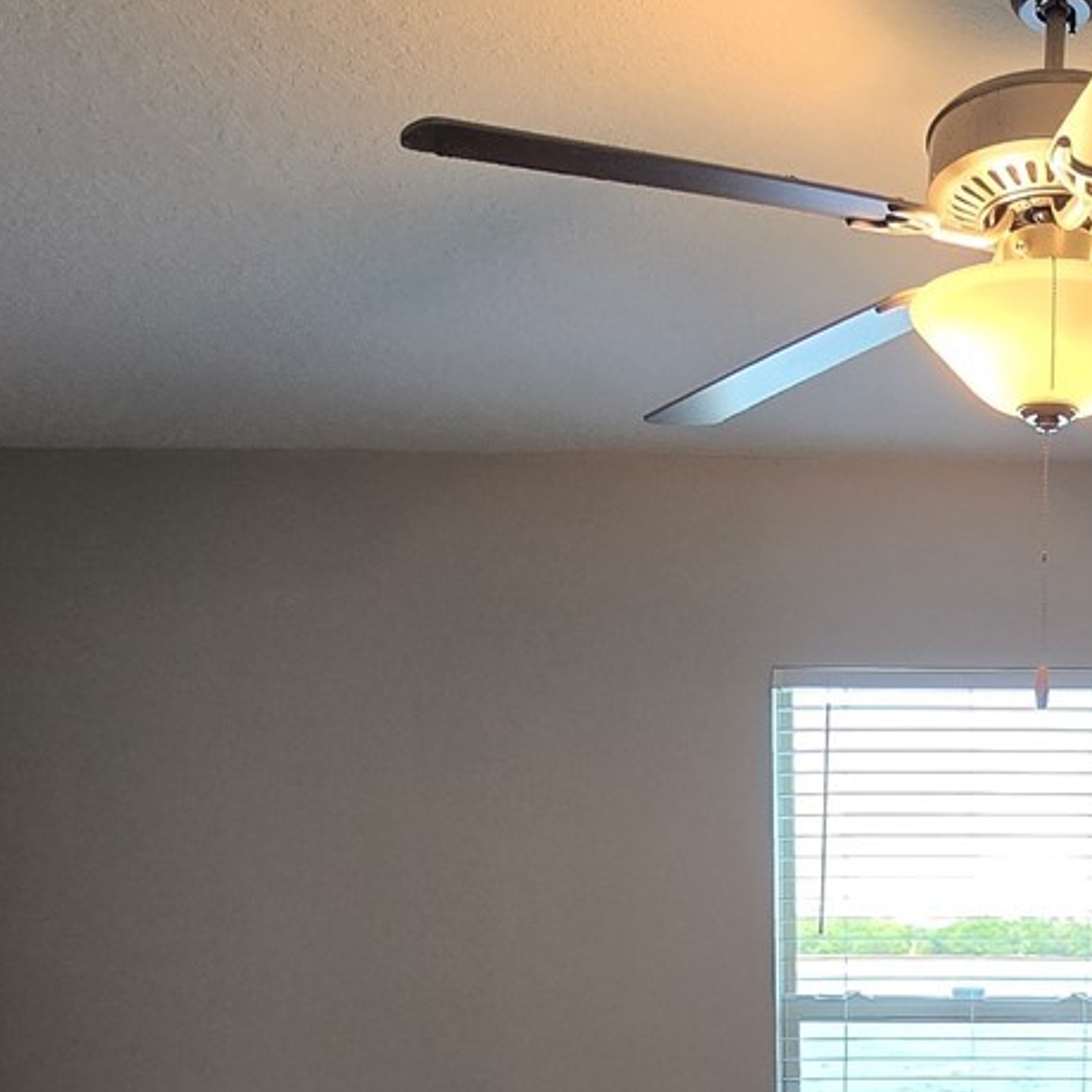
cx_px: 973
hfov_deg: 39.0
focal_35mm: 40
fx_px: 1428
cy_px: 1227
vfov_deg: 35.3
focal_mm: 2.2
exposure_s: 1/60
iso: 125
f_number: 2.2
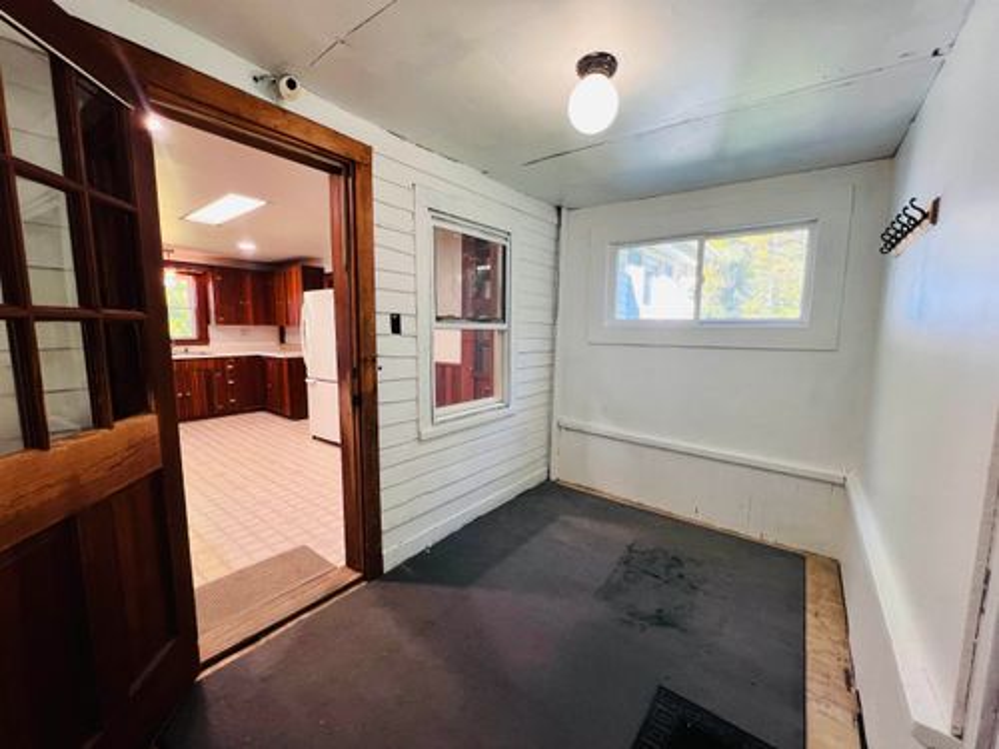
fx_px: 375
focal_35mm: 13
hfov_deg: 106.2
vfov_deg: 89.9
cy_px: 374
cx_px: 500
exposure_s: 1/60
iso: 125
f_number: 1.8
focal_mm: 1.57
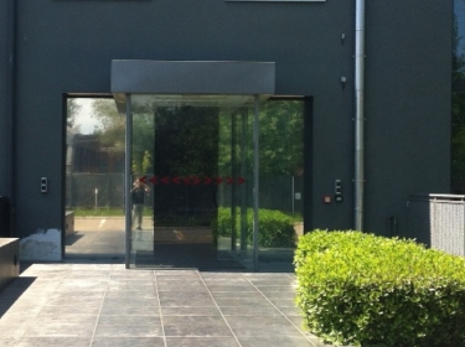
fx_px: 1006
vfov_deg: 19.6
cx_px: 174
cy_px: 172
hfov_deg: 25.9
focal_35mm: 75
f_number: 2.8
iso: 80
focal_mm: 3.85
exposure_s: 1/520
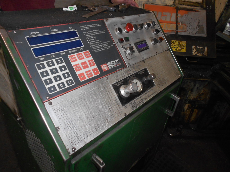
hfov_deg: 67.3
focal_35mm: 26
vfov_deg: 53.1
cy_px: 86
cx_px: 115
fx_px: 173
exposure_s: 1/25
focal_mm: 4.6
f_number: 3.2
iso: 200
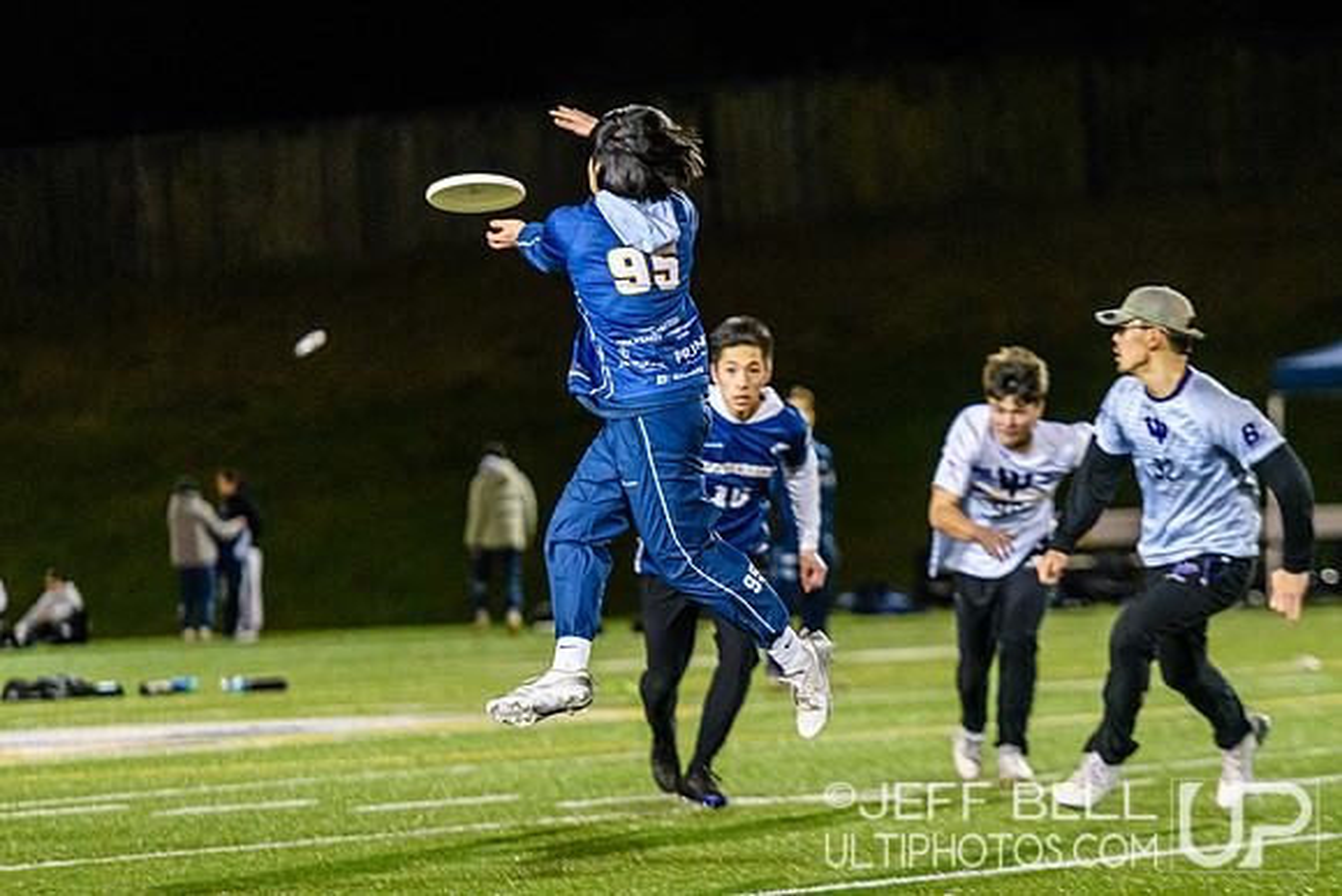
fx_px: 9228
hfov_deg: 8.3
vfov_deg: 5.6
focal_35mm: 248
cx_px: 671
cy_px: 448
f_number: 3.2
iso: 4000
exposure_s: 1/800
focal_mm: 165
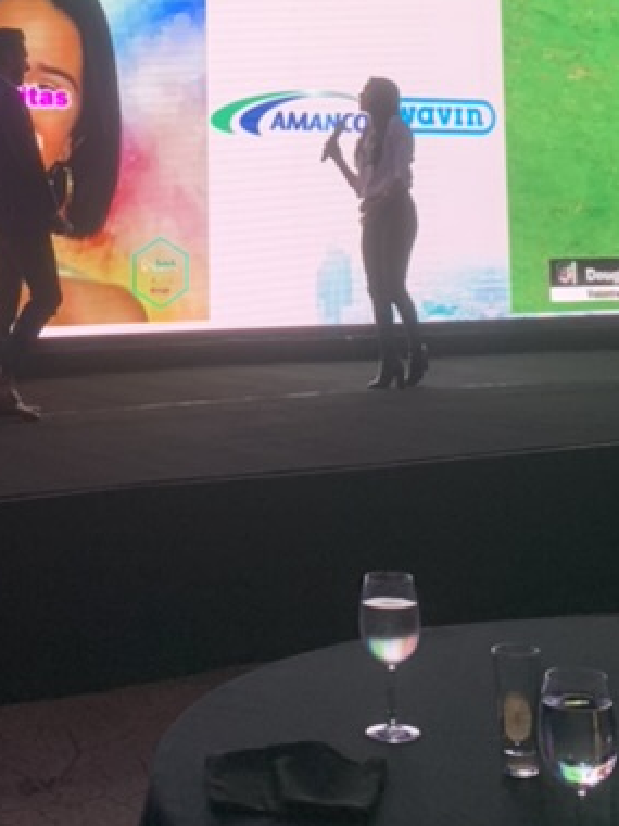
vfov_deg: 26.6
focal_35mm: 70
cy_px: 46
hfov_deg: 20.9
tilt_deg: +6.7
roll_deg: -0.1
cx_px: 159
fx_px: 1669
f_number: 1.8
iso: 50
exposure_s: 1/120
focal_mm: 4.25
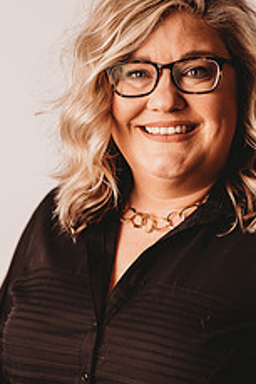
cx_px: 184
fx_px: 1779
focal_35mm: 167
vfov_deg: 12.3
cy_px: 146
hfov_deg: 8.2
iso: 100
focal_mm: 85
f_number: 2.5
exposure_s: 1/160
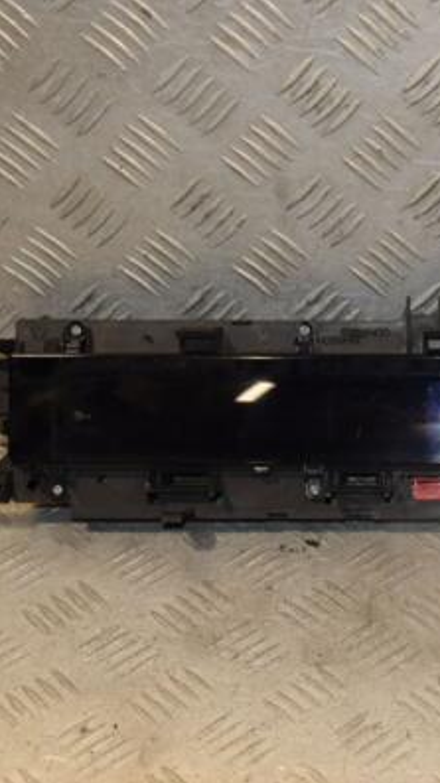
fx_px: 1578
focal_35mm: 76
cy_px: 391
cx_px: 462
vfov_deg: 27.9
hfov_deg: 15.5
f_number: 6.3
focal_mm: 32
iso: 800
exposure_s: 1/200
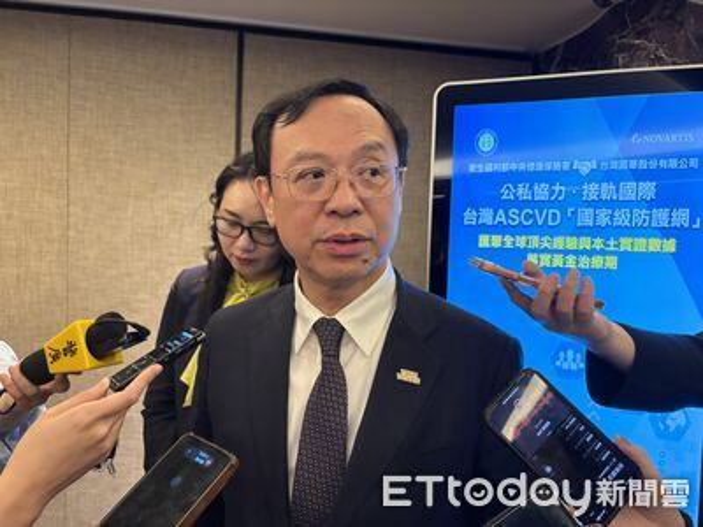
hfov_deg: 67.3
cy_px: 264
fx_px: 528
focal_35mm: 26
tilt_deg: -2.9
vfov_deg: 53.1
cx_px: 352
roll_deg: -2.0
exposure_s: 1/57
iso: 500
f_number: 1.6
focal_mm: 5.96
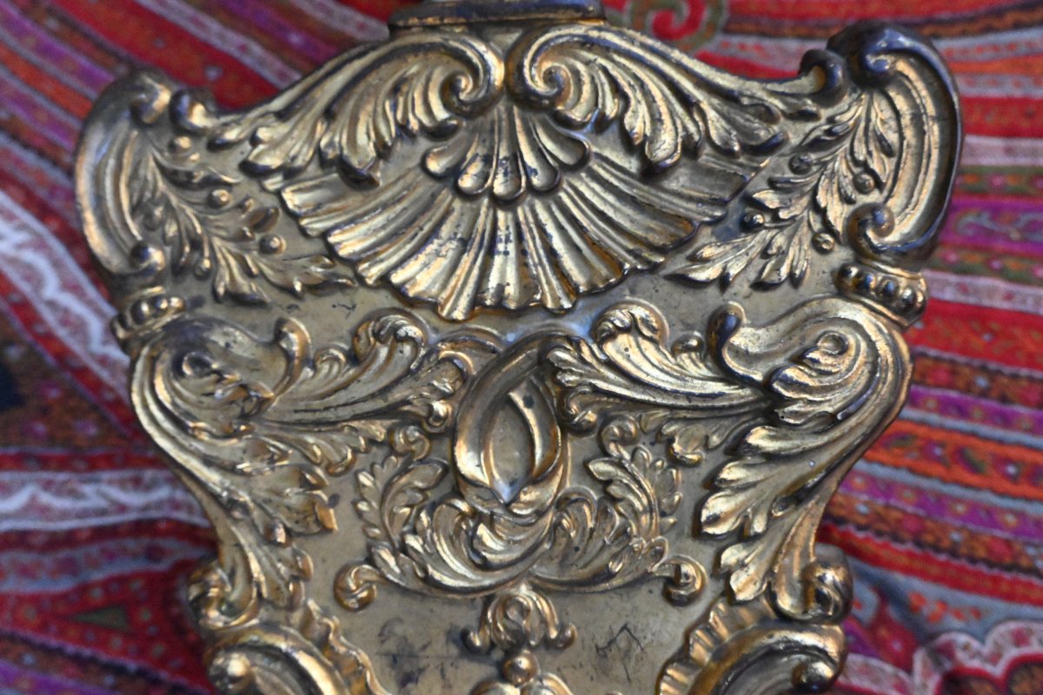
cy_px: 348
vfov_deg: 34.8
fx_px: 1108
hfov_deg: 50.4
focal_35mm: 38
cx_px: 522
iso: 16000
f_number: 6.3
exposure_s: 1/4000
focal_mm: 25.5
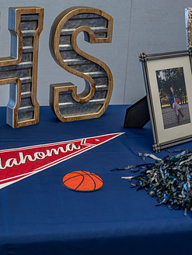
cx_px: 36
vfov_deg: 33.8
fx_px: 421
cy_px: 118
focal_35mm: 57
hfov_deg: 25.2
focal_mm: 24
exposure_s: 1/320
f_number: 2.8
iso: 1000
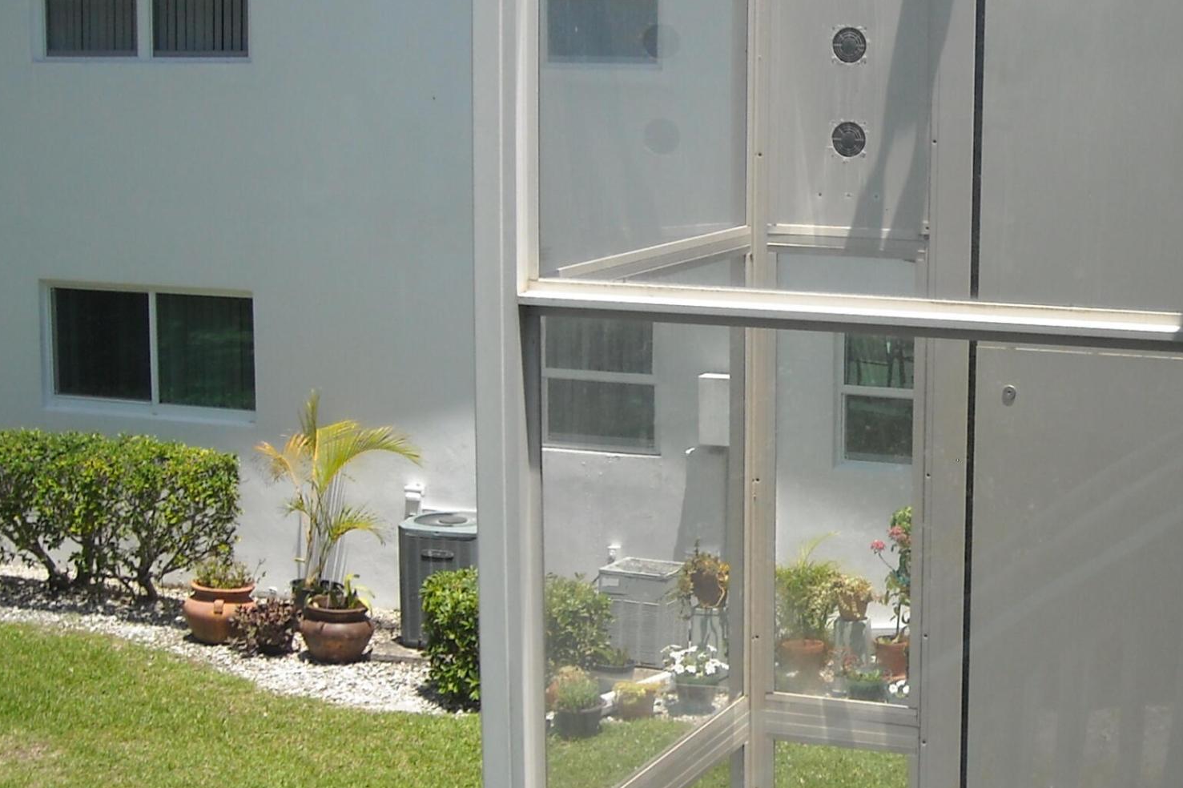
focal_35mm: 71
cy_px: 401
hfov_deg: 27.8
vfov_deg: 19.2
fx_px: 2332
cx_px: 956
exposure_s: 1/250
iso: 64
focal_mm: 5.7
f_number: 5.6
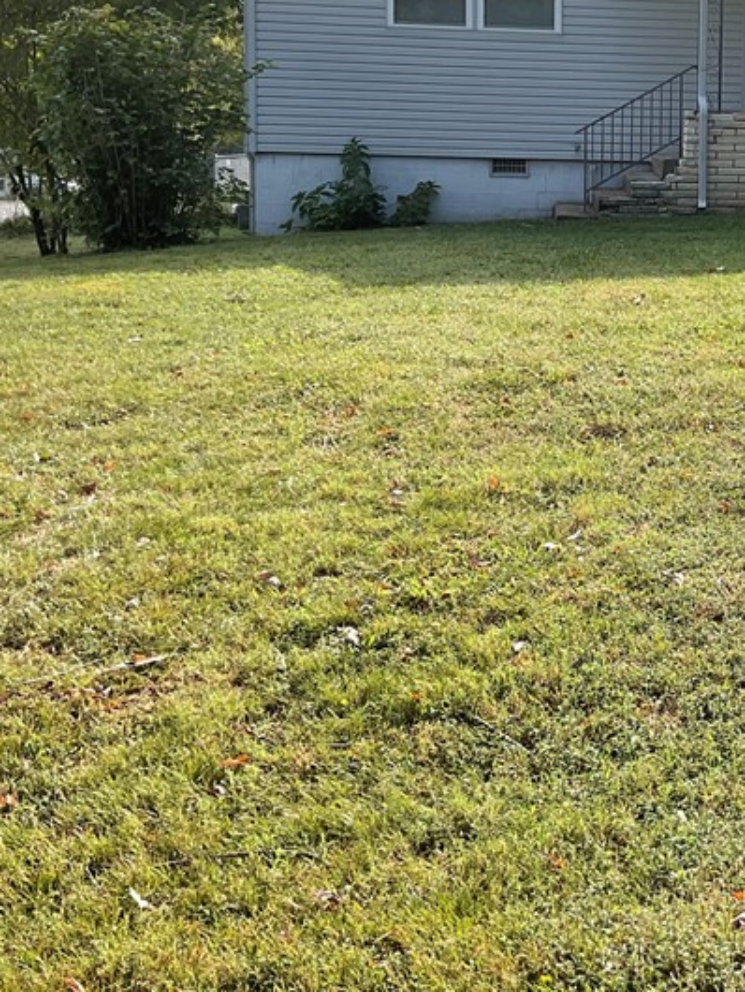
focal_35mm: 56
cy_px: 284
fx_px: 1606
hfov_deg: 24.7
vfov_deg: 33.8
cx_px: 779
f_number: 1.8
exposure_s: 1/316
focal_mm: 3
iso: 16
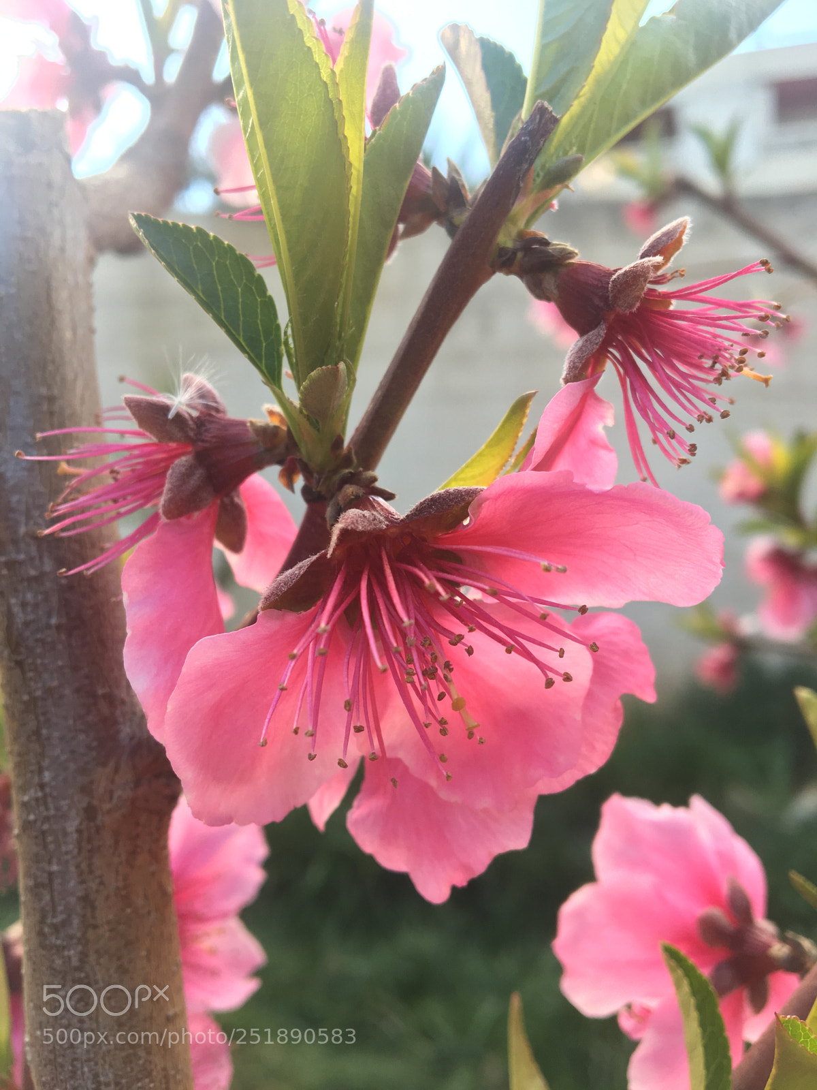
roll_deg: +1.0
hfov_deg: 48.2
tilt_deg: -1.6
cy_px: 545
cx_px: 408
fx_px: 913
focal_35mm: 29
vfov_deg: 61.7
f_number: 2.2
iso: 32
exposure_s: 1/50
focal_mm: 4.15
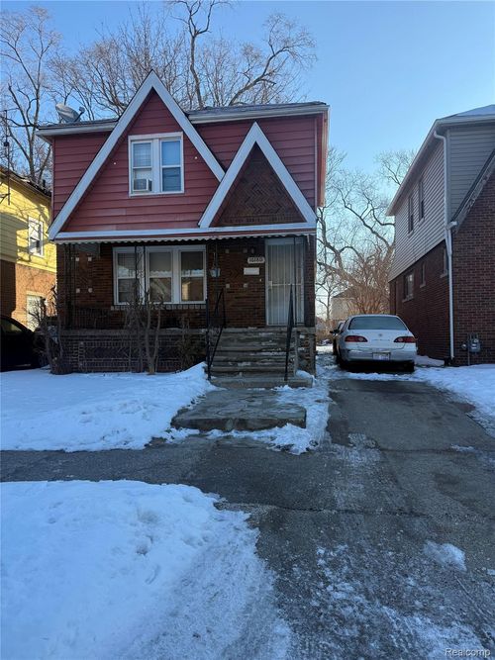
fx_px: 458
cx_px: 248
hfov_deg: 56.8
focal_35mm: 24
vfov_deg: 71.6
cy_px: 330
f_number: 1.78
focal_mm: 6.76
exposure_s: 1/1949
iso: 100
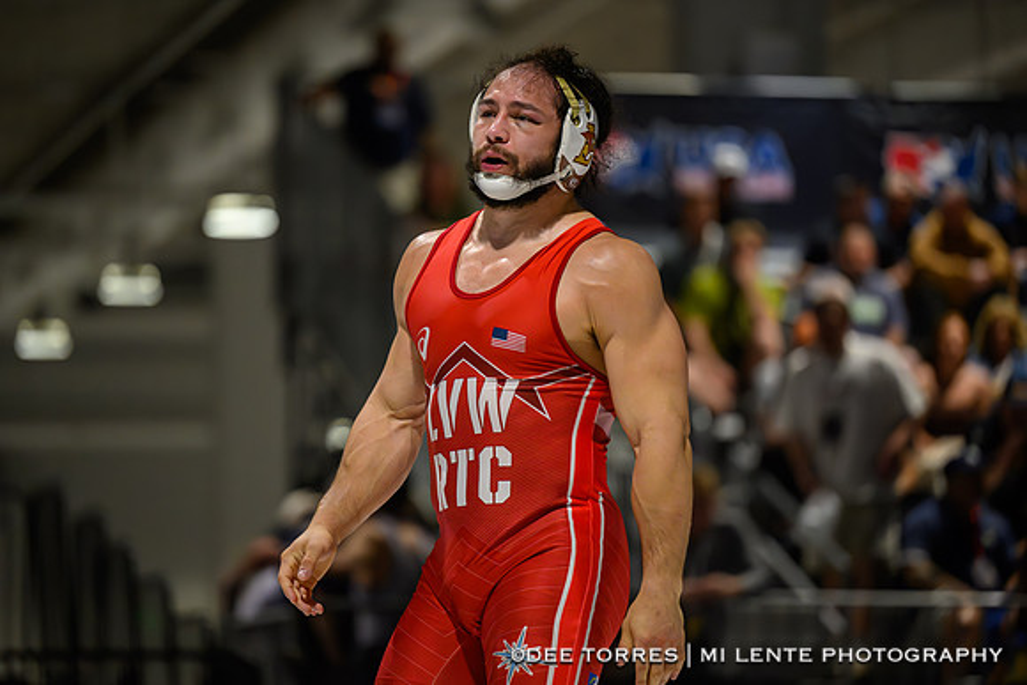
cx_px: 514
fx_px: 5136
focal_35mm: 180
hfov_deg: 11.4
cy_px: 342
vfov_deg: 7.6
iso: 6400
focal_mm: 180
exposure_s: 1/800
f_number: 2.8
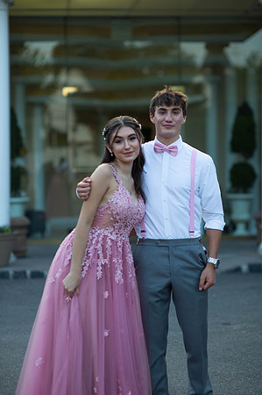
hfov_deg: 16.0
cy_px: 198
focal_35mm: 85
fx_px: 930
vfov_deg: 23.9
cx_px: 131
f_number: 2
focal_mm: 85
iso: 250
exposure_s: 1/1000
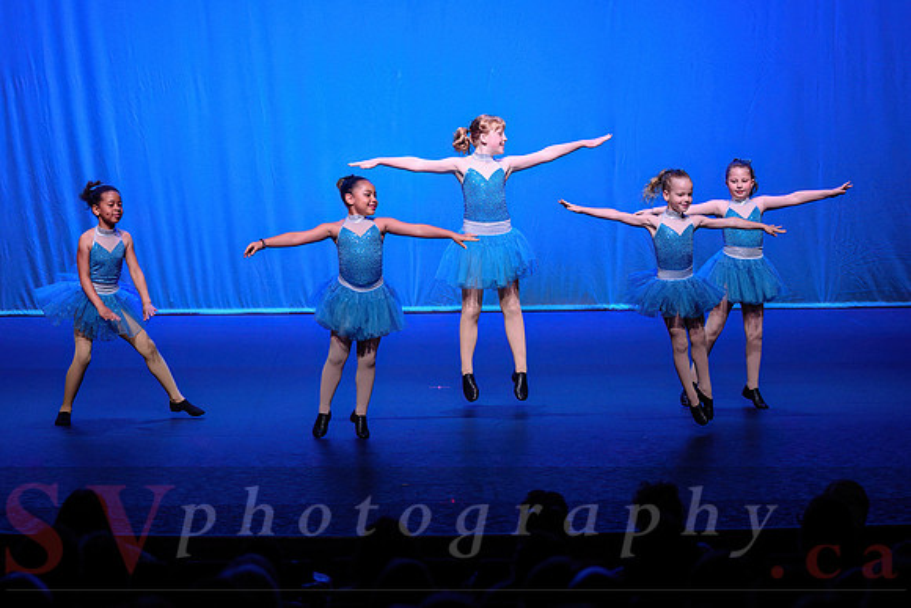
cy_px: 234
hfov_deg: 16.6
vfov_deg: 11.1
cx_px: 400
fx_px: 3118
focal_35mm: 123
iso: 1600
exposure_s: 1/400
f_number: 3.2
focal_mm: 98
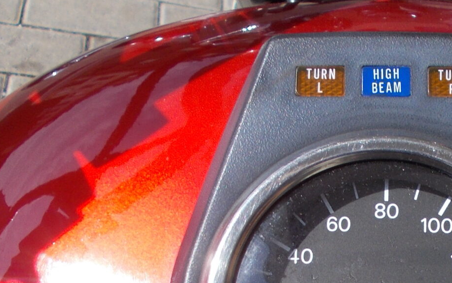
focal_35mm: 77
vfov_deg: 16.6
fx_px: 949
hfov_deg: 25.9
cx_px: 414
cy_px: 287
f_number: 8
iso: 80
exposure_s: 1/125
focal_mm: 4.6
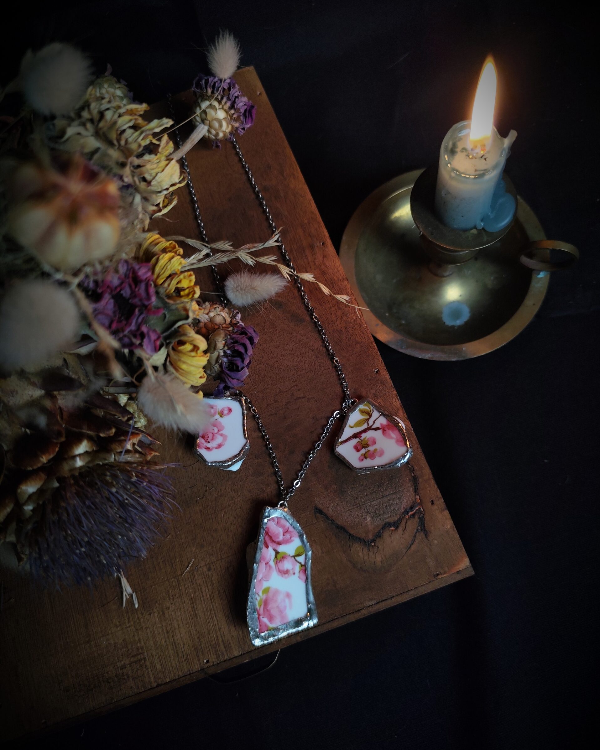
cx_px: 300
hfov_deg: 58.8
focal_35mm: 24
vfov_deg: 70.3
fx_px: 533
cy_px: 388
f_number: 1.65
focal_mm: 6.19
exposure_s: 1/100
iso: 200
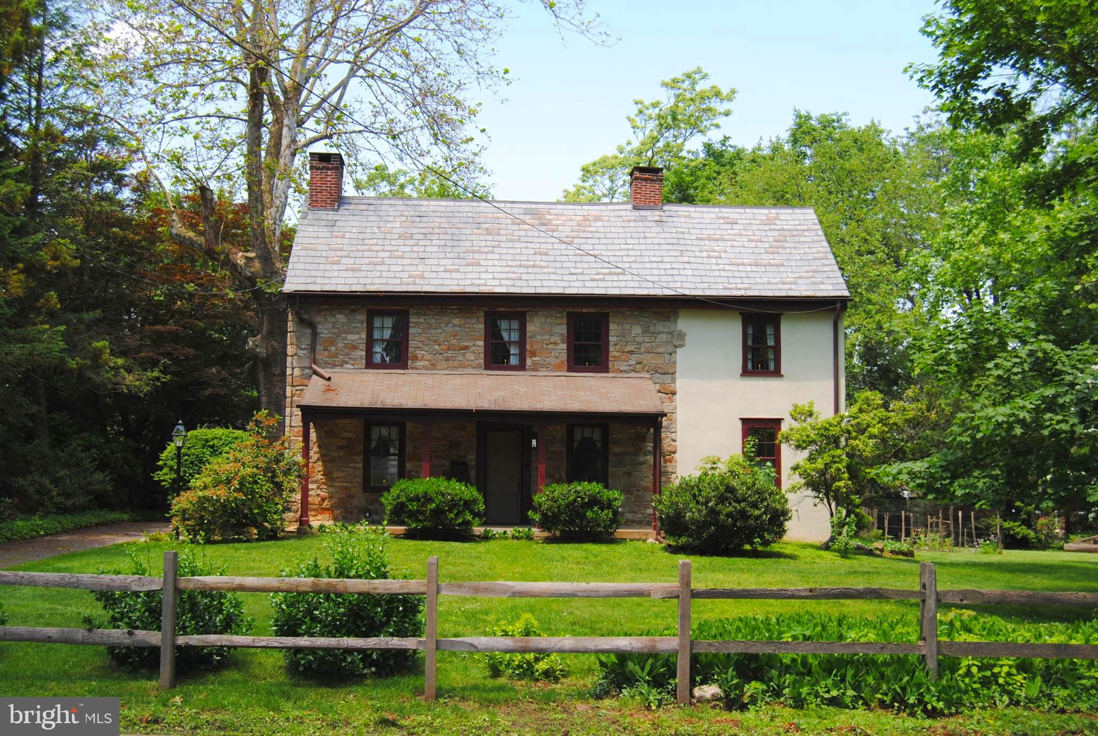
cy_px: 368
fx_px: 1192
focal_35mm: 39
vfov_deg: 34.3
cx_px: 549
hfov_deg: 49.5
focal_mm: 26
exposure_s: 1/200
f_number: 5.6
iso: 100
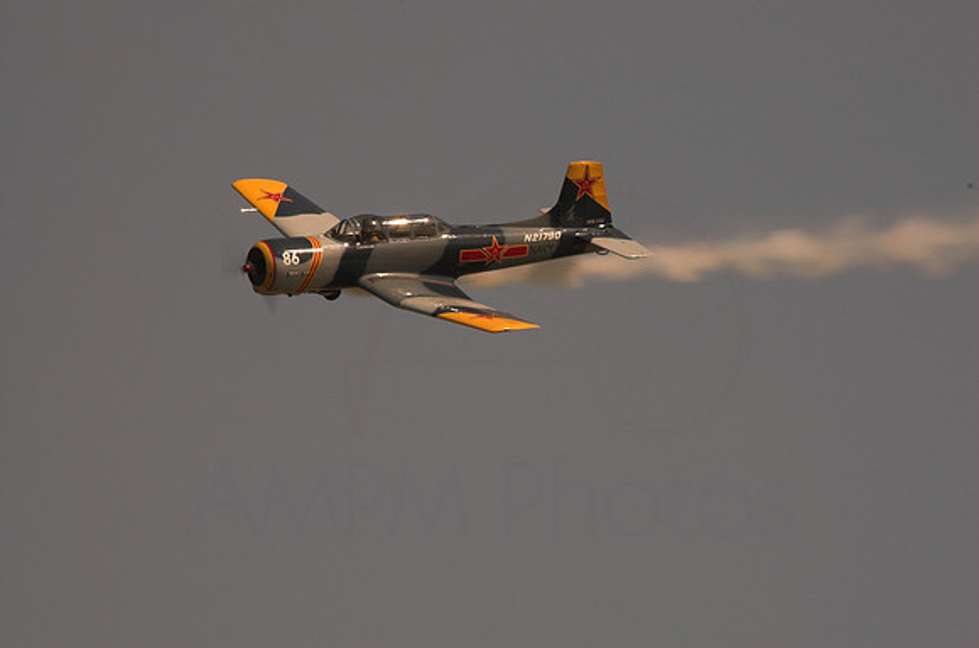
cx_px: 490
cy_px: 324
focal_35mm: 630
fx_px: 17095
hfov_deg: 3.3
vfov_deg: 2.2
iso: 200
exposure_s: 1/160
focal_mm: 420
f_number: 20
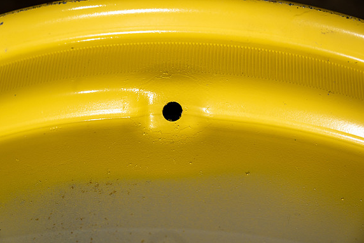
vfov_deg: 18.2
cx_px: 181
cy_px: 121
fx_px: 759
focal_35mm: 75
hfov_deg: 27.0
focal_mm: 74
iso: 800
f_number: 5.6
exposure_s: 1/80
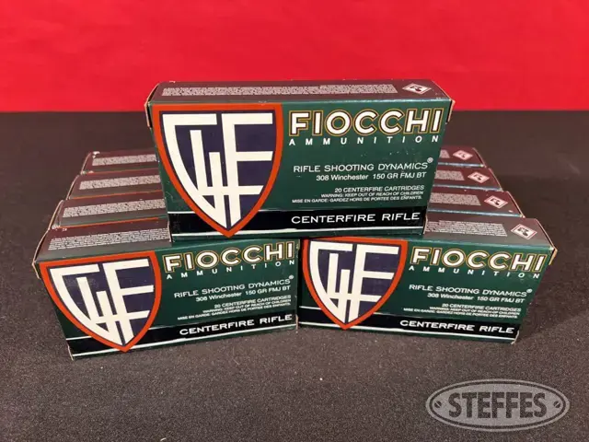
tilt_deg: -33.9
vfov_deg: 53.1
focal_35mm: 26
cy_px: 221
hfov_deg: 67.3
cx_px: 294
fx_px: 442
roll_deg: +0.0
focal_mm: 5.7
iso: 100
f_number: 1.5
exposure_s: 1/120
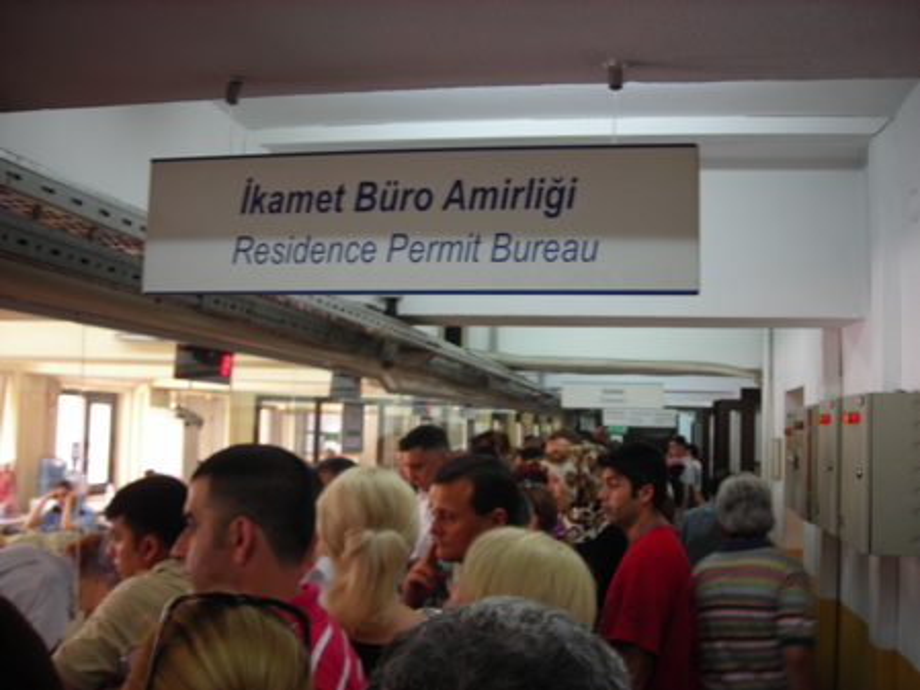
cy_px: 345
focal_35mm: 38
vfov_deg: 37.7
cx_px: 460
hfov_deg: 49.0
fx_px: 1010
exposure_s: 1/6.7
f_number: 3.2
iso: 50
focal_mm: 6.3
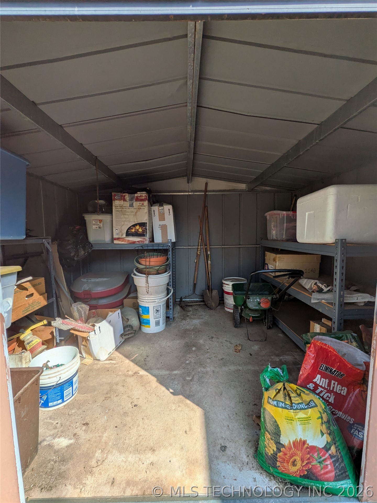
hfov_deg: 85.7
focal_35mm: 14
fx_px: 203
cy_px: 252
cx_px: 188
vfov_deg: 102.1
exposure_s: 1/1395
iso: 42
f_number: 2.2
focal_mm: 1.83
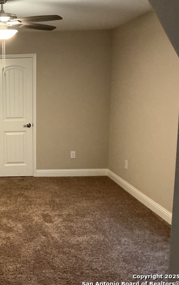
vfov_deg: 47.2
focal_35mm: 42
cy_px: 141
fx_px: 327
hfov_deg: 28.1
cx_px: -14
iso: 250
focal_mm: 3
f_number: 1.8
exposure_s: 1/40
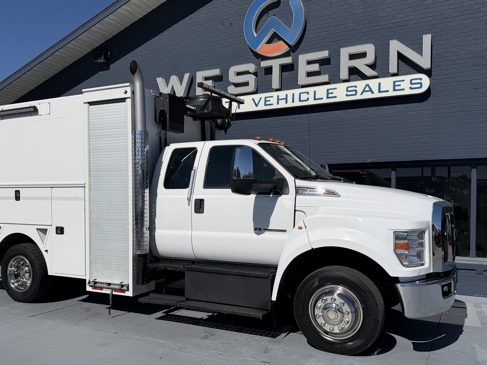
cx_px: 222
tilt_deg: -1.9
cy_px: 207
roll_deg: +0.2
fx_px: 450
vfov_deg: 44.1
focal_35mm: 32
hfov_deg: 56.7
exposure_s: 1/11905
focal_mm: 6.76
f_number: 1.78
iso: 80
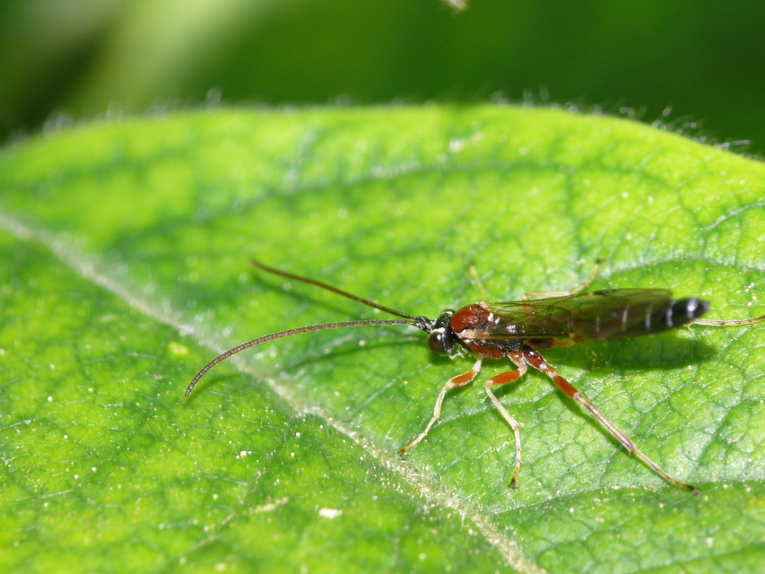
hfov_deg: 4.7
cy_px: 287
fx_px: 9283
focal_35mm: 420
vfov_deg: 3.5
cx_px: 382
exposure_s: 1/30
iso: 200
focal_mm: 88.8
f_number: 9
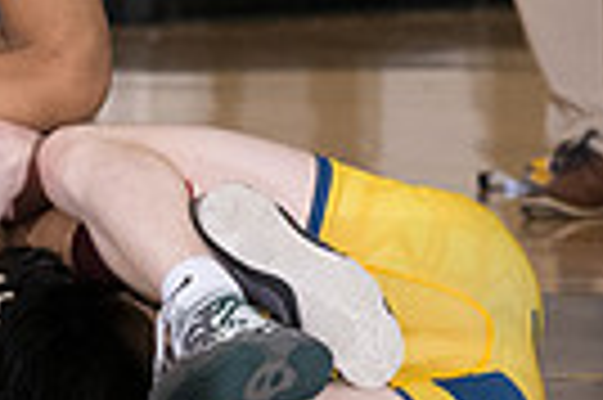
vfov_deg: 1.3
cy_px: 252
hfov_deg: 1.9
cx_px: -432
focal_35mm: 1072
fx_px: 17934
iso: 2000
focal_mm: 165
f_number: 5.6
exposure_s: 1/250
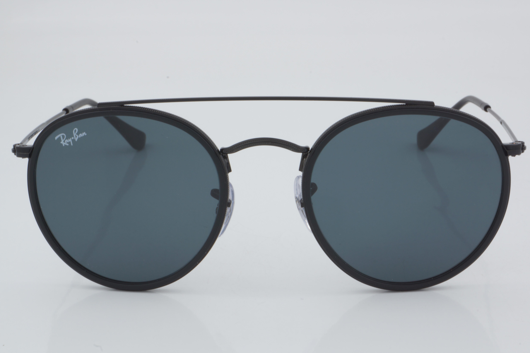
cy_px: 176
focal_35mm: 82
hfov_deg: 24.6
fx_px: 1214
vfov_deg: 16.6
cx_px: 265
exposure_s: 1/3
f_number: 32
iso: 100
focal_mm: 55
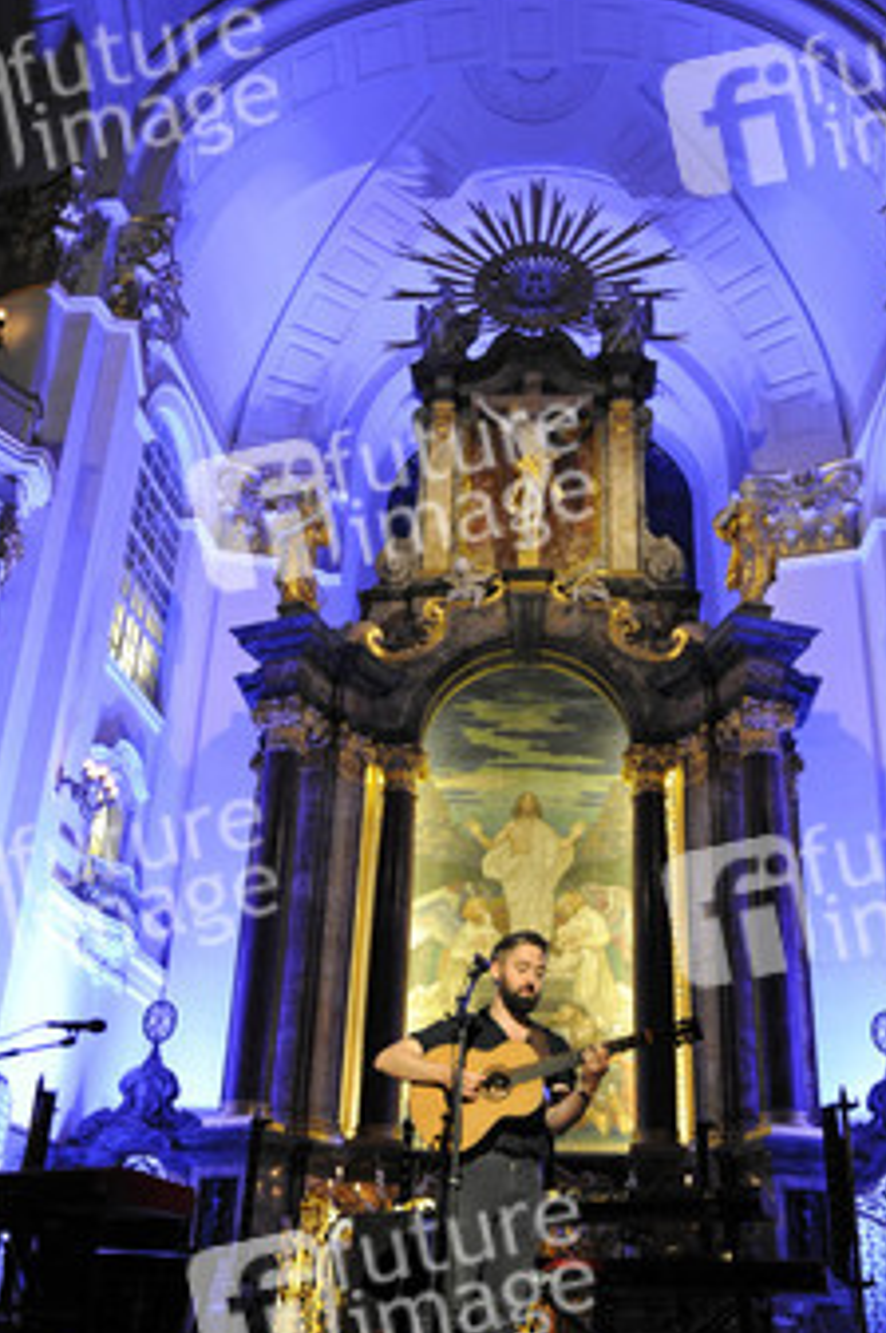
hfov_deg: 34.9
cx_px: 506
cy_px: 696
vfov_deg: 50.7
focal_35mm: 38
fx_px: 1406
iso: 6400
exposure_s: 1/200
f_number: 2.8
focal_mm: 32
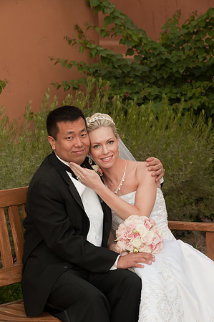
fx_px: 1273
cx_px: 107
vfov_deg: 14.4
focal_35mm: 142
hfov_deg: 9.6
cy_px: 161
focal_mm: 95
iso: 640
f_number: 10
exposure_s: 1/15
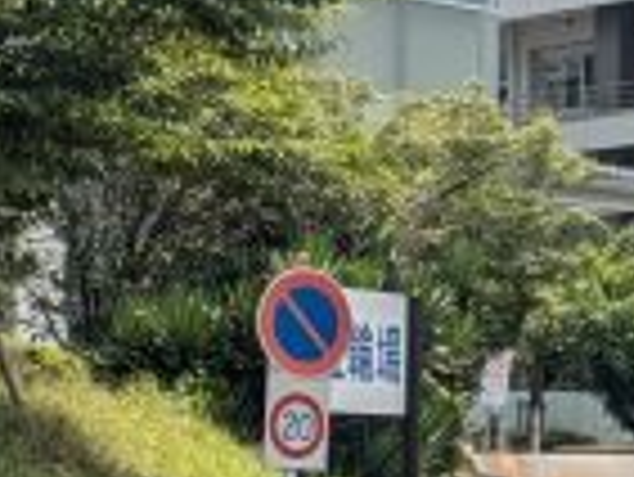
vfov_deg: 10.4
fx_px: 2603
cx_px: 1353
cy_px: 353
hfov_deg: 12.0
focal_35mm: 142
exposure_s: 1/1821
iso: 43
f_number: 1.89
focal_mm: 5.43
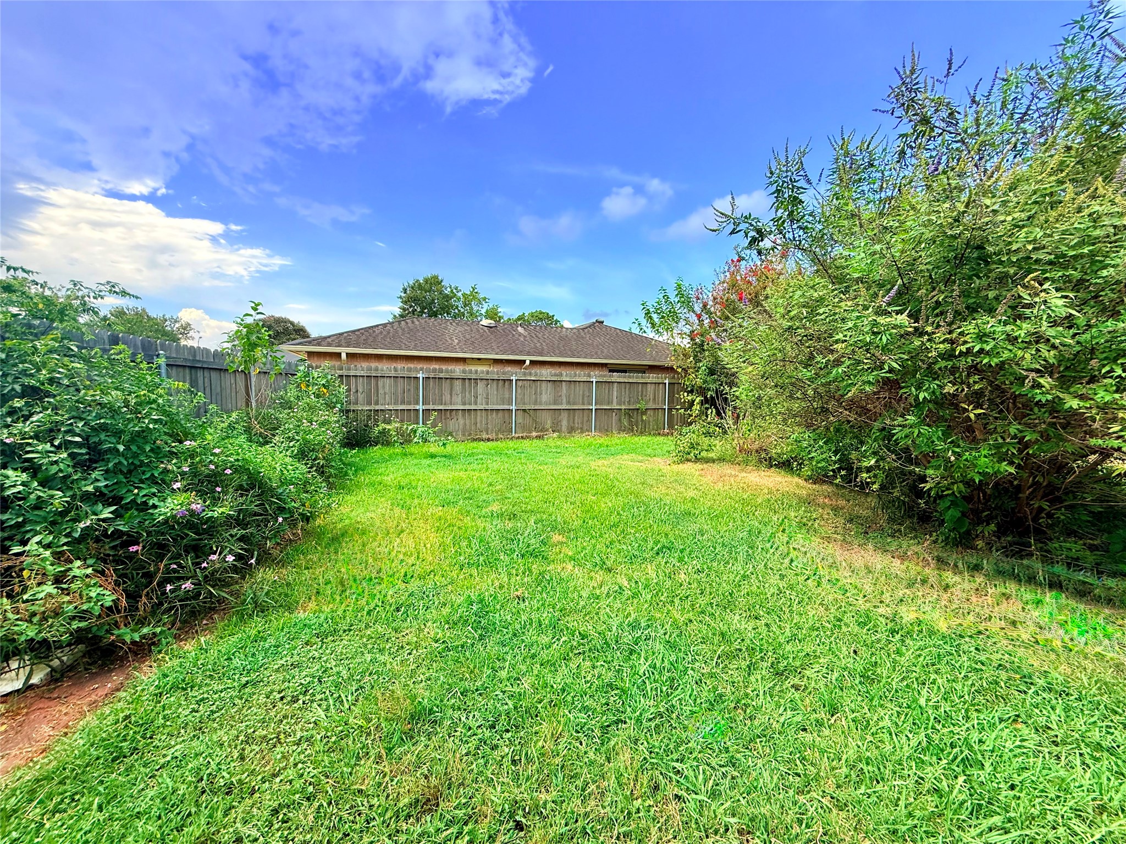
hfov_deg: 102.1
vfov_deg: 85.7
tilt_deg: -3.5
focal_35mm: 14
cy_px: 422
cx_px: 563
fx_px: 455
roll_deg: -0.9
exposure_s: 1/686
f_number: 2.2
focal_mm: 2.22
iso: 50
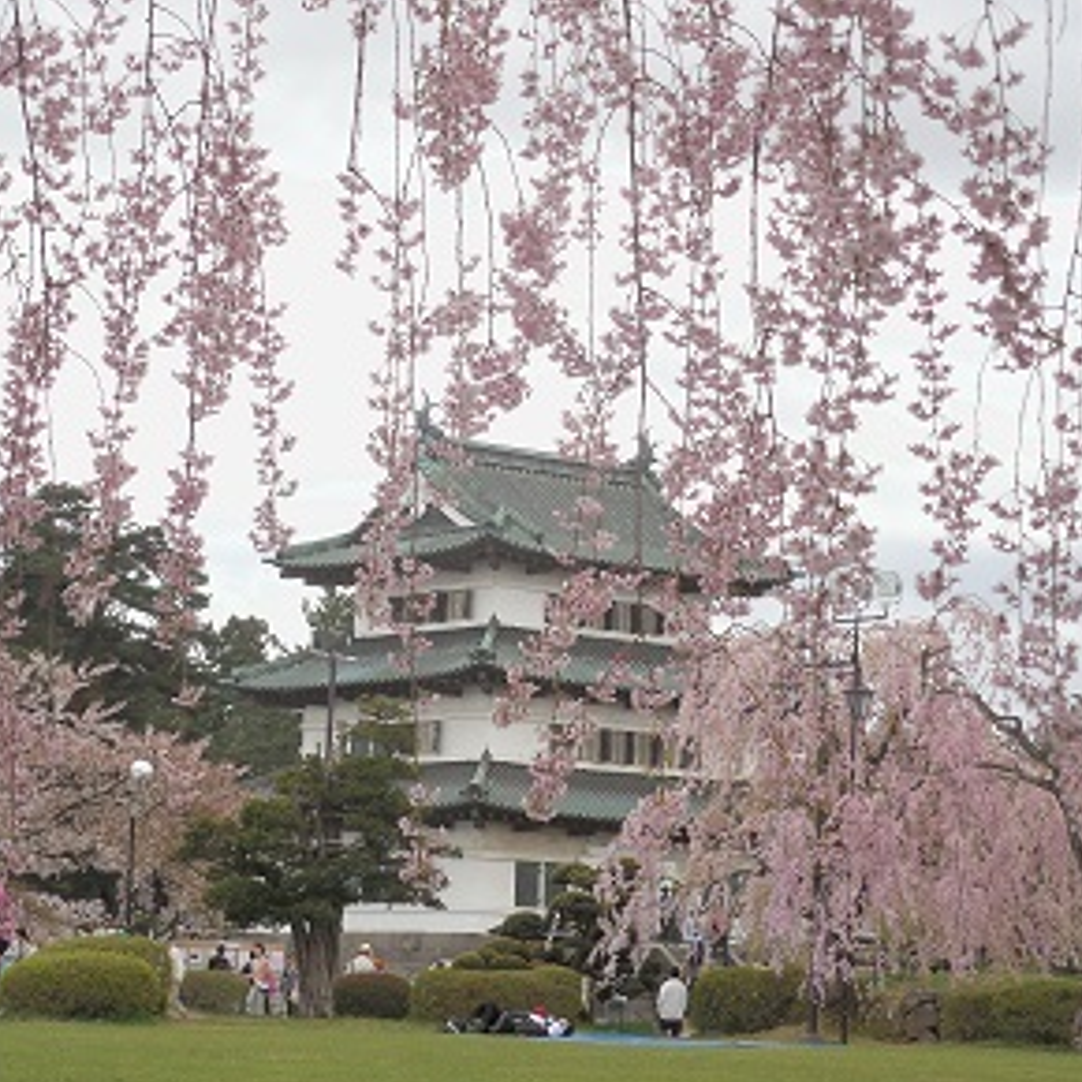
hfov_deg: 18.3
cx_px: 522
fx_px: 3360
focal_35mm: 95
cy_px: 548
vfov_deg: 18.3
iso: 125
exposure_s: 1/250
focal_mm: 14.1
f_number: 4.5
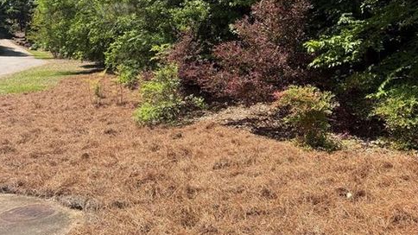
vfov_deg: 32.3
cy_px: 64
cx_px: 209
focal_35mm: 36
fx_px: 399
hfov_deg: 55.3
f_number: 1.78
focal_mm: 6.76
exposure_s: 1/2232
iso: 80
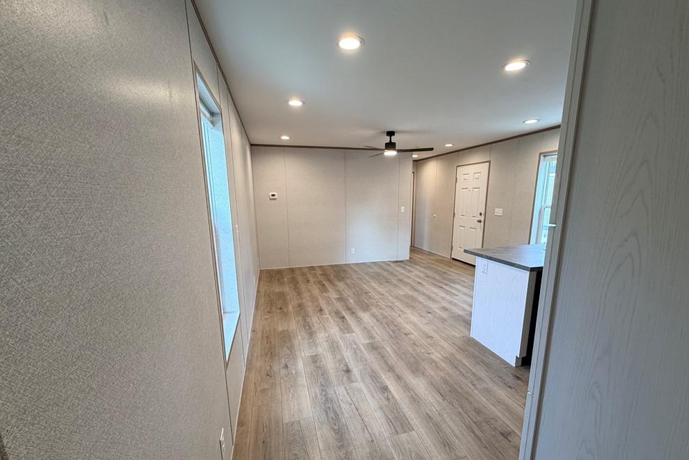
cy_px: 253
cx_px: 351
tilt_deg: -11.7
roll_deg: +0.3
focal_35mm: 15
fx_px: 287
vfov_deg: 77.1
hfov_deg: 100.4
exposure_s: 1/120
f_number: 2.2
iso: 200
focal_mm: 2.22
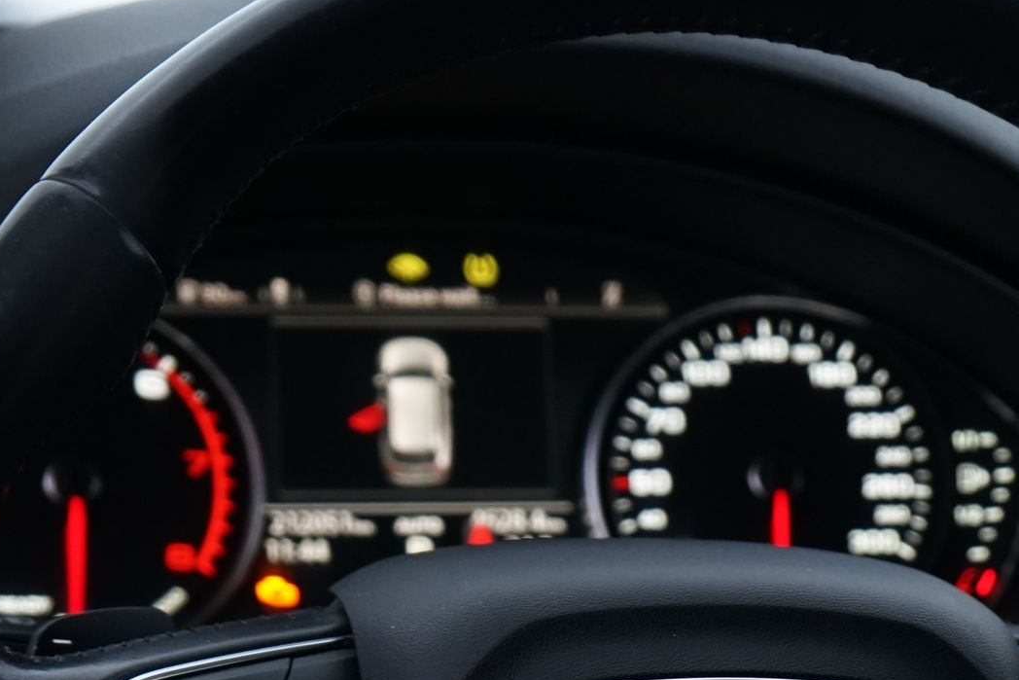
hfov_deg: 15.0
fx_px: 3850
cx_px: 749
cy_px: 802
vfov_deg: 9.9
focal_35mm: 136
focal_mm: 57
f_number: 5
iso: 1250
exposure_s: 1/20
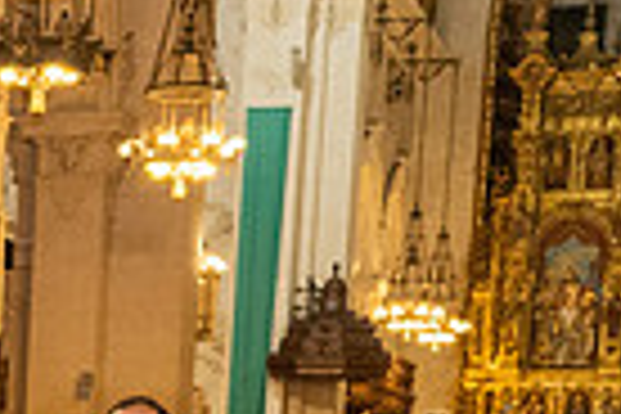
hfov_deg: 14.2
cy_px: 877
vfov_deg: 9.8
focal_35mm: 128
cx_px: -496
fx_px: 2208
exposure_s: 1/125
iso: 800
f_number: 2.8
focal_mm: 14
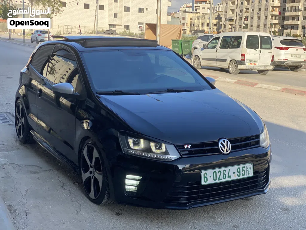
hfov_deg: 36.8
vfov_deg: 28.0
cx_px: 153
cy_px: 115
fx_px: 460
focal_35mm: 52
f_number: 2
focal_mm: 6
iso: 20
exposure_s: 1/564
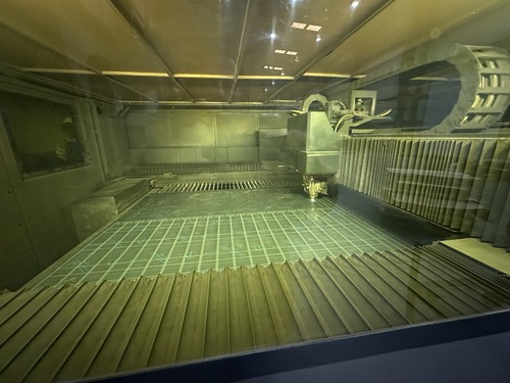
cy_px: 192
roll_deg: +0.3
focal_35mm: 14
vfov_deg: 85.7
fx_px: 206
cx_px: 255
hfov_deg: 102.1
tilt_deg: -14.2
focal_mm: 2.22
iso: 1600
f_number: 2.2
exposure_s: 1/36
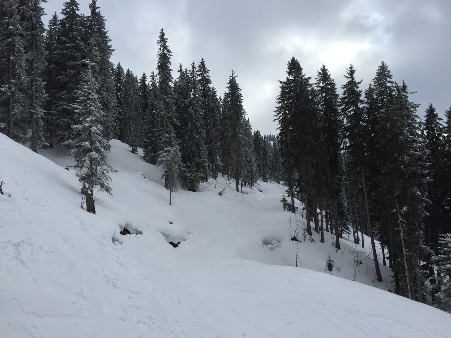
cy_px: 169
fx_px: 378
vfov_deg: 48.2
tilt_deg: +7.0
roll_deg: +2.9
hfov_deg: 61.7
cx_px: 226
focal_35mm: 29
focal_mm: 4.15
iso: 32
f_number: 2.2
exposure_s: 1/2475
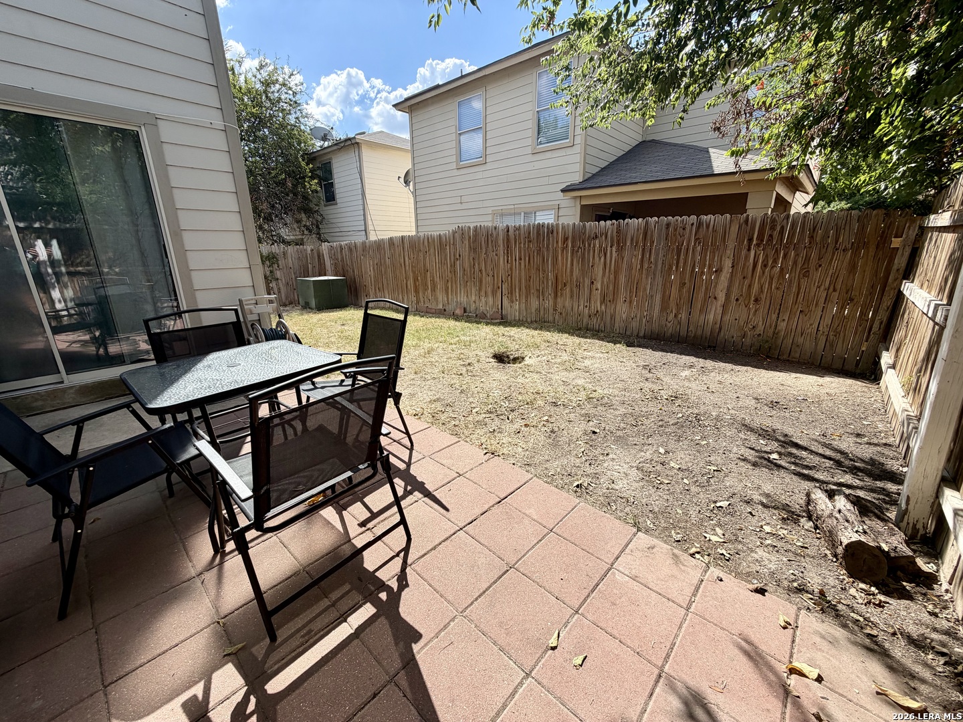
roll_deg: +1.5
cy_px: 361
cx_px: 482
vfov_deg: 85.7
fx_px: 389
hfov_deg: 102.1
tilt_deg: -15.6
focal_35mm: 14
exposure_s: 1/770
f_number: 2.2
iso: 32
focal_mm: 2.22
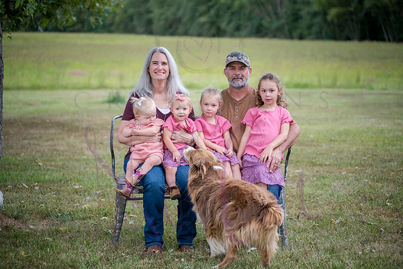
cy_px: 134
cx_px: 202
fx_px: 896
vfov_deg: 17.1
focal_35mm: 80
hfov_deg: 25.4
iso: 400
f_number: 2.8
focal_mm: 80
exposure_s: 1/640
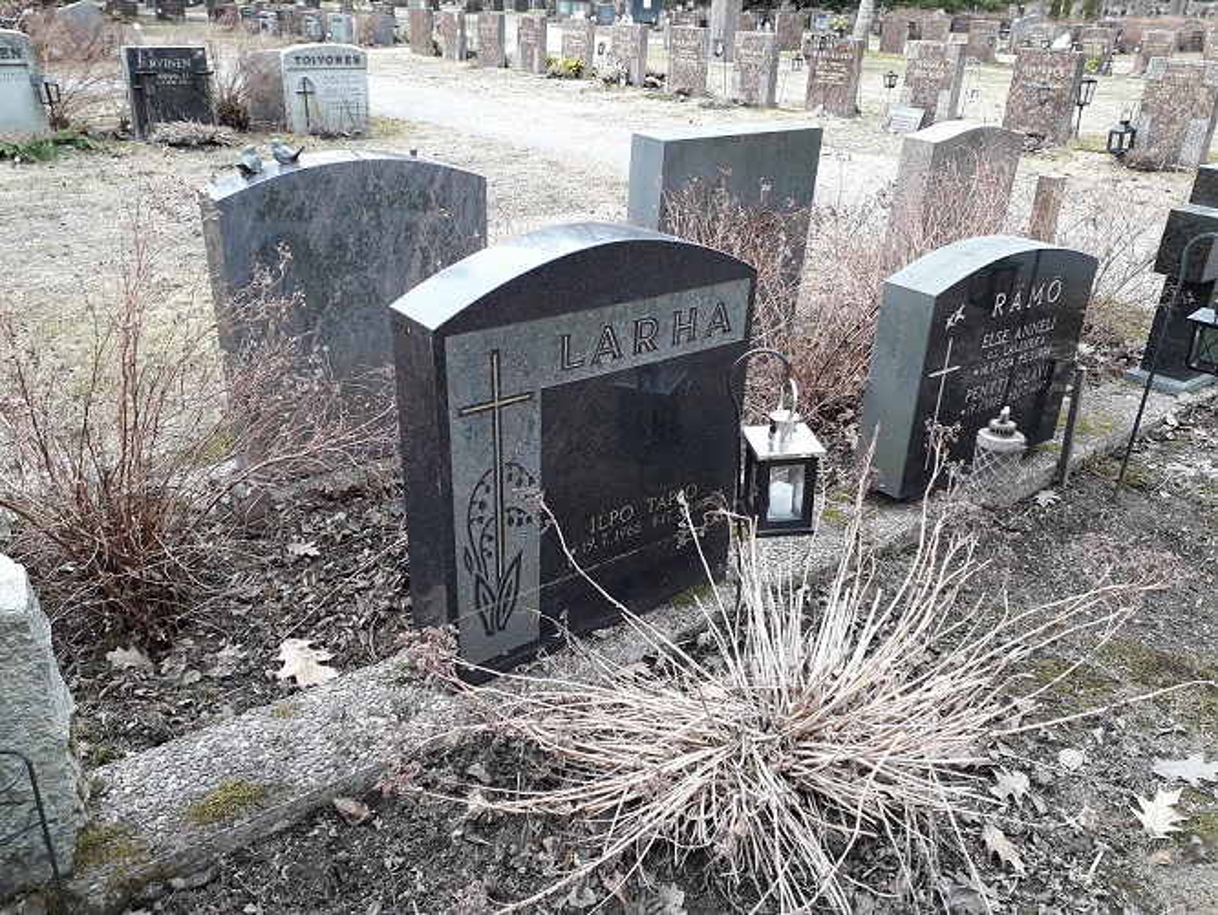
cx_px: 609
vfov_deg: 51.4
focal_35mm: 27
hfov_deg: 65.3
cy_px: 458
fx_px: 950
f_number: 1.9
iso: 64
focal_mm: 3.6
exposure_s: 1/100
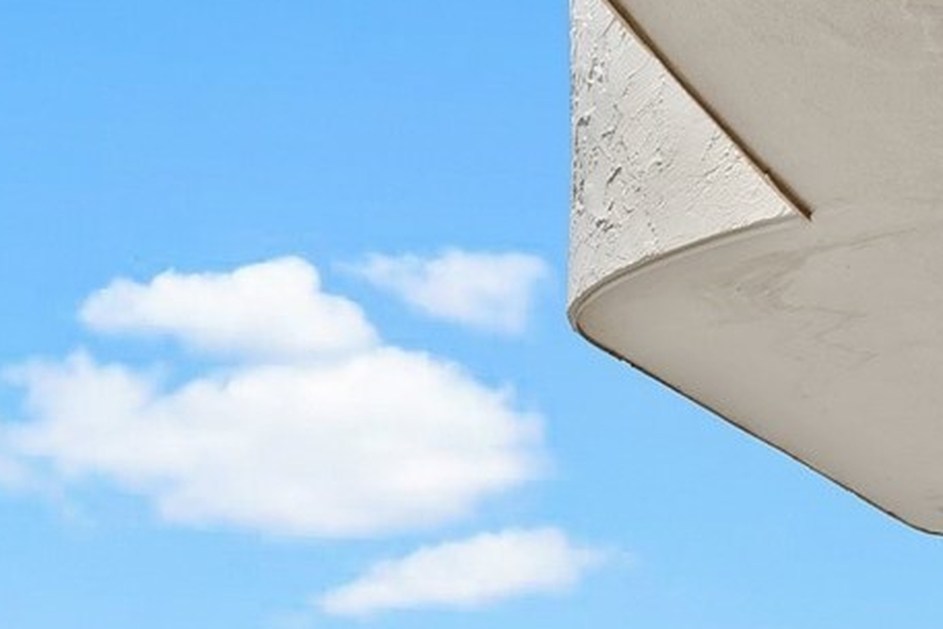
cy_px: 856
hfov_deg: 30.7
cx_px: -256
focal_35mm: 52
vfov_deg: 22.7
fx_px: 1362
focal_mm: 14
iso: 200
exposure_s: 1/500
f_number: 8
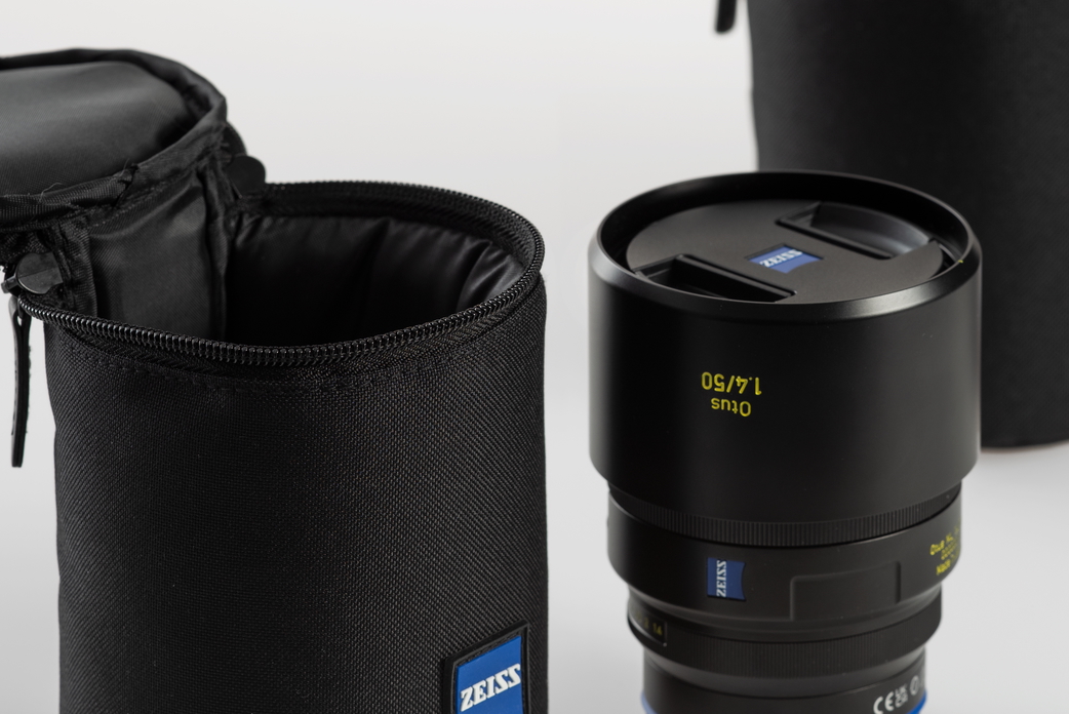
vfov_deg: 5.3
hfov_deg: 7.9
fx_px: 7695
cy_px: 281
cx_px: 749
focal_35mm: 259
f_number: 8
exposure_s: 1/160
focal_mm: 135
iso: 31
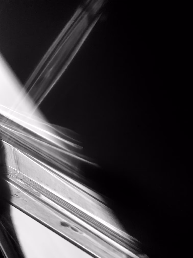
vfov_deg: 67.3
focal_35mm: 26
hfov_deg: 53.1
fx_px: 193
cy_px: 129
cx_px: 96
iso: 25
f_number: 1.8
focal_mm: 4.25
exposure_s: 1/1406
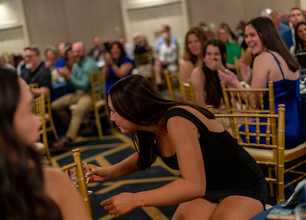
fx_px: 464
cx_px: 153
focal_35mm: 53
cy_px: 110
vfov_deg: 26.7
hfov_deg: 36.5
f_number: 1.8
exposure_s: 1/250
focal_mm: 50
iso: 1000
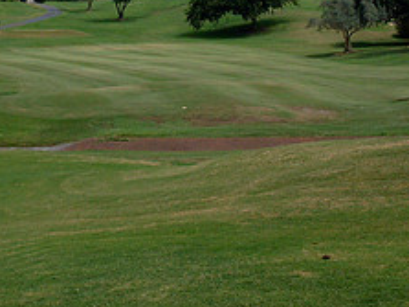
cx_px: 132
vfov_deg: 14.4
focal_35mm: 99
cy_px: -67
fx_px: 1169
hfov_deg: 19.8
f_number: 8.4
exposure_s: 1/250
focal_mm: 6.3
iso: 80
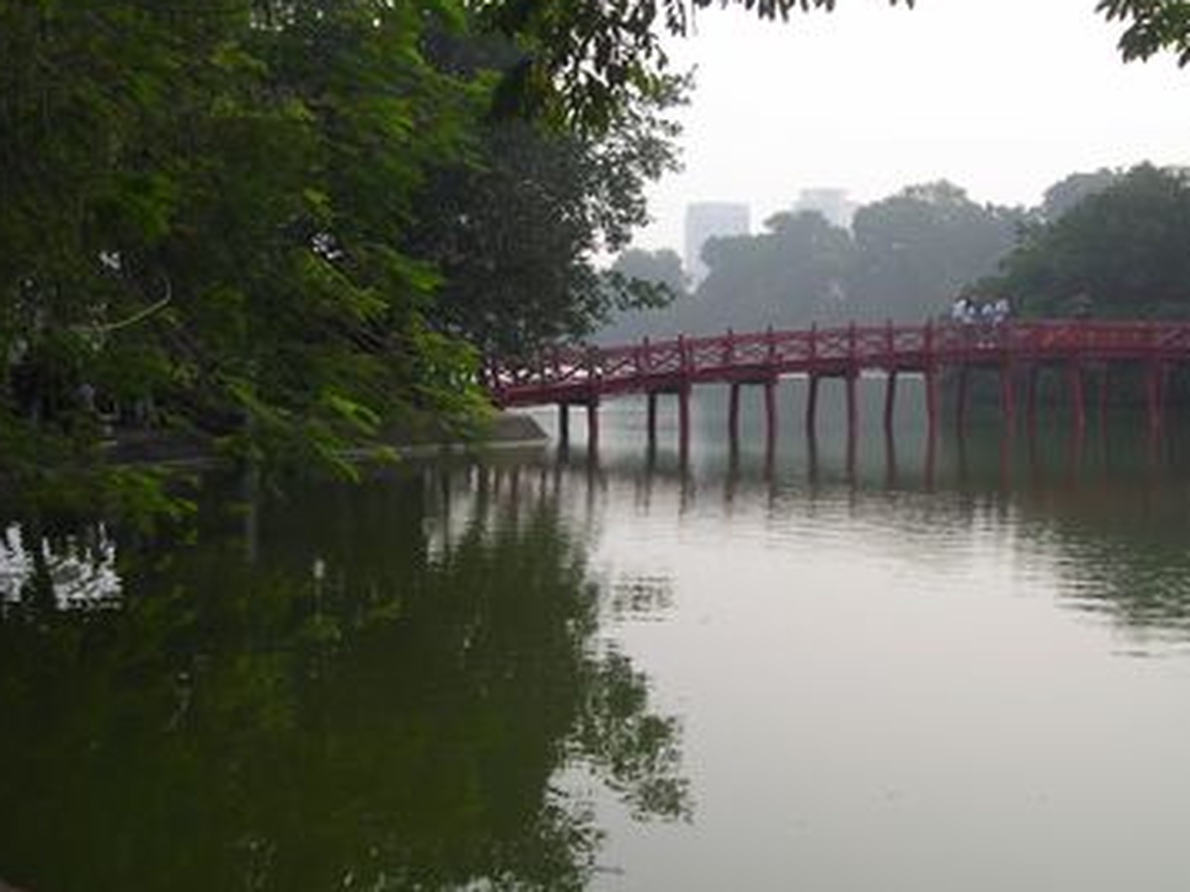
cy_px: 359
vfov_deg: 30.2
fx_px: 1650
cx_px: 682
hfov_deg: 39.6
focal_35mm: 48
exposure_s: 1/118
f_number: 6.4
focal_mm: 6.3
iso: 50
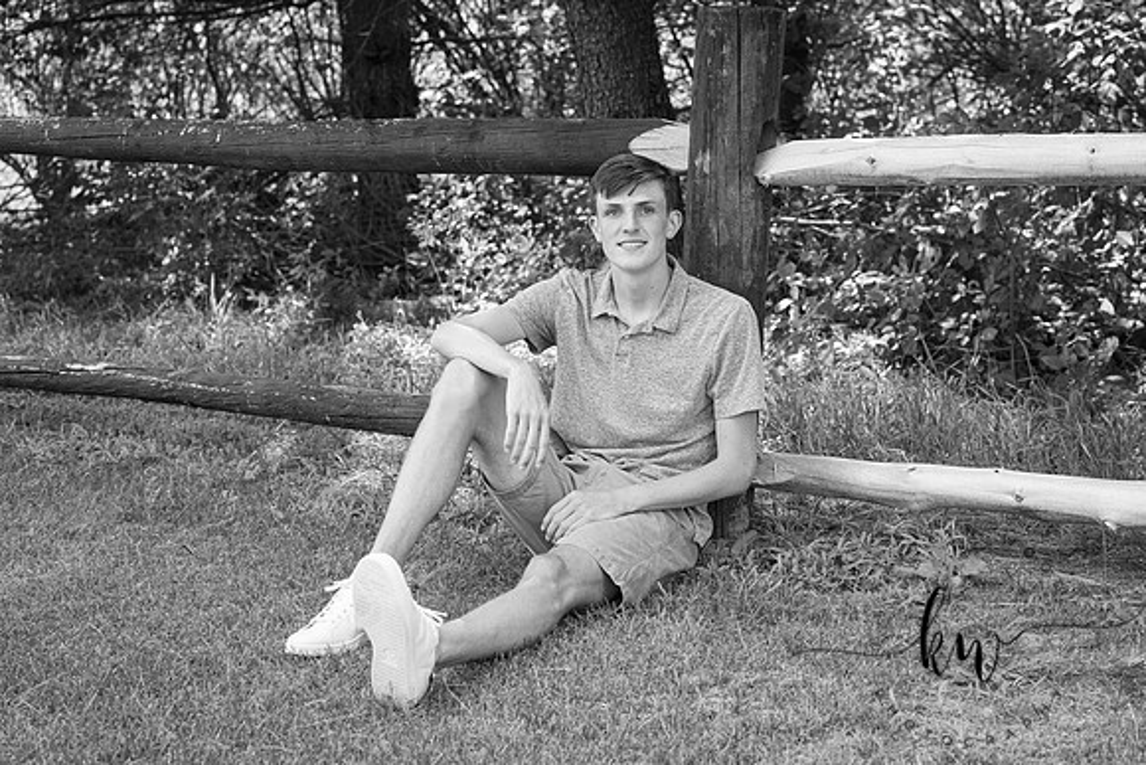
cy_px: 382
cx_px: 573
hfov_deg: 28.8
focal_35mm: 70
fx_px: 2229
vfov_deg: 19.5
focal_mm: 70
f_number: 5.6
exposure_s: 1/200
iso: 400
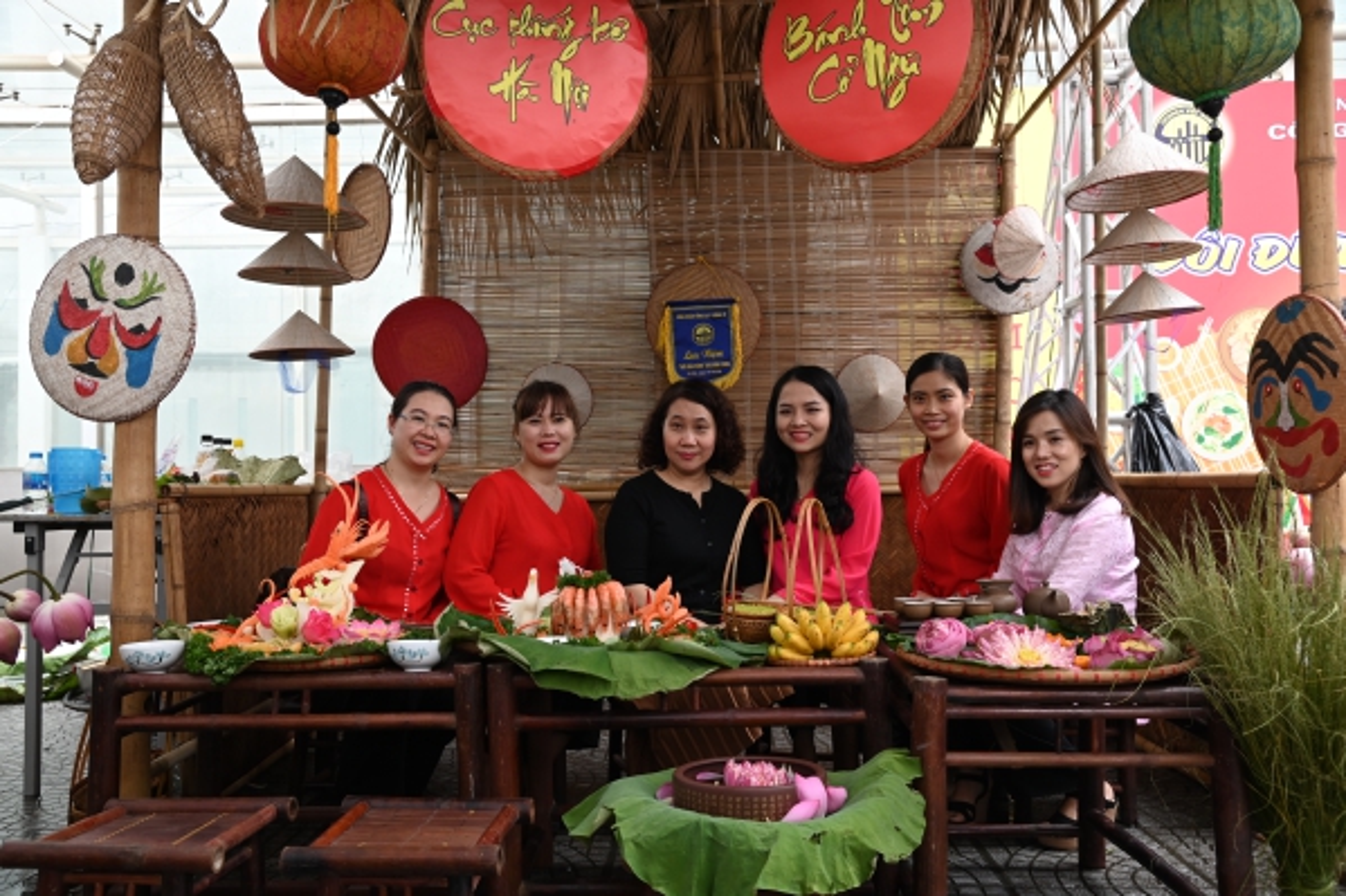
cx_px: 673
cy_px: 448
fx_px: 1159
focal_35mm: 31
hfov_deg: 60.3
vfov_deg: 42.3
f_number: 7.1
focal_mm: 31
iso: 1000
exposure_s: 1/160
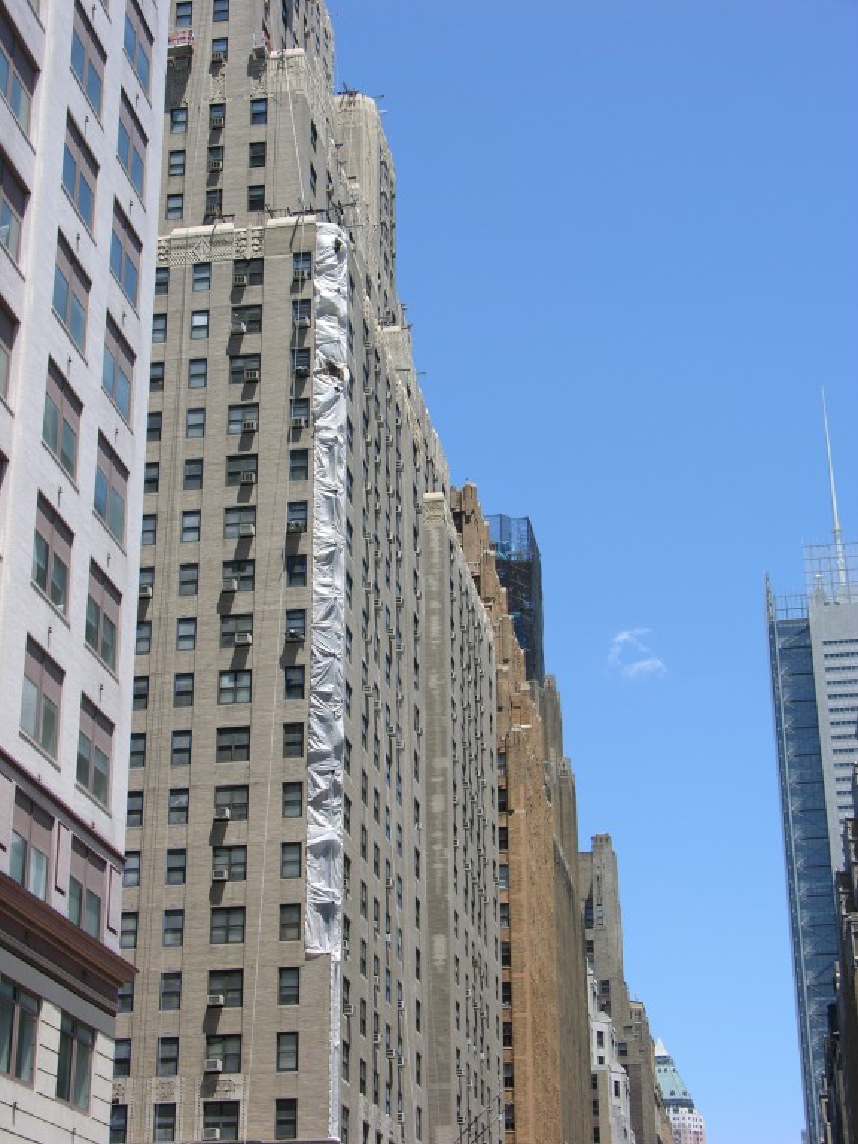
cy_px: 572
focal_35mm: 62
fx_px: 2049
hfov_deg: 23.7
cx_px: 429
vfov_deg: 31.2
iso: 50
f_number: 5.1
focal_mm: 15.7
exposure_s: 1/263
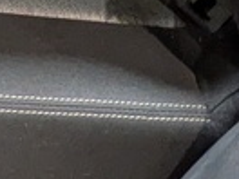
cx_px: -196
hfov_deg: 15.4
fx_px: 753
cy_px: -284
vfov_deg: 10.9
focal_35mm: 109
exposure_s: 1/30
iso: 63
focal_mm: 1.83
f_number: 2.2
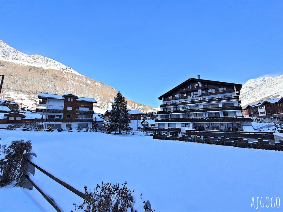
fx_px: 106
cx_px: 142
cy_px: 106
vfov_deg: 89.9
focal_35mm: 13
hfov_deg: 106.2
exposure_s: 1/503
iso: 50
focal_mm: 1.74
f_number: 2.2
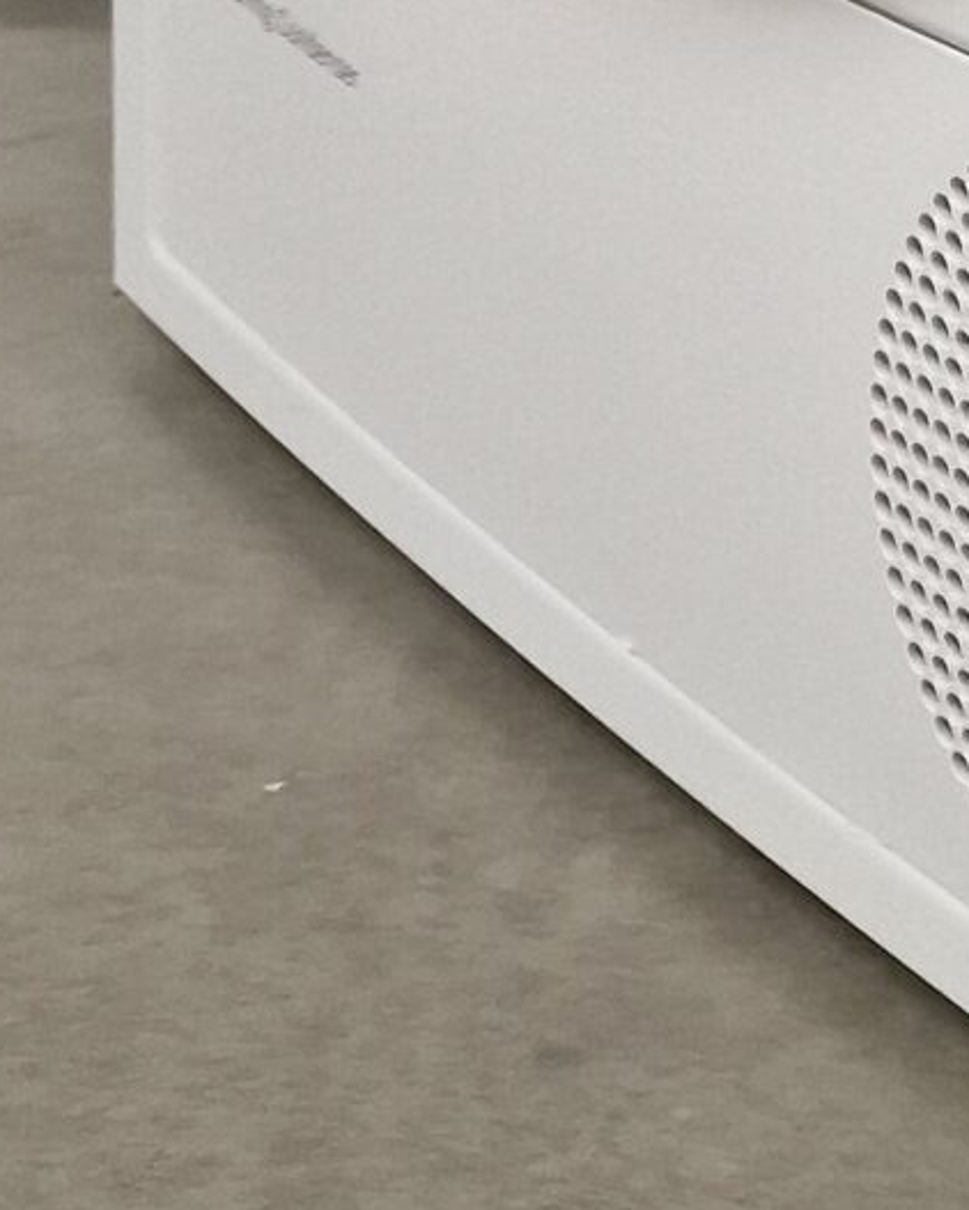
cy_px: -1228
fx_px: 3905
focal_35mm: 109
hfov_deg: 12.9
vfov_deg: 14.5
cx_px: 1697
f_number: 1.8
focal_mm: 6.4
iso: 200
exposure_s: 1/100
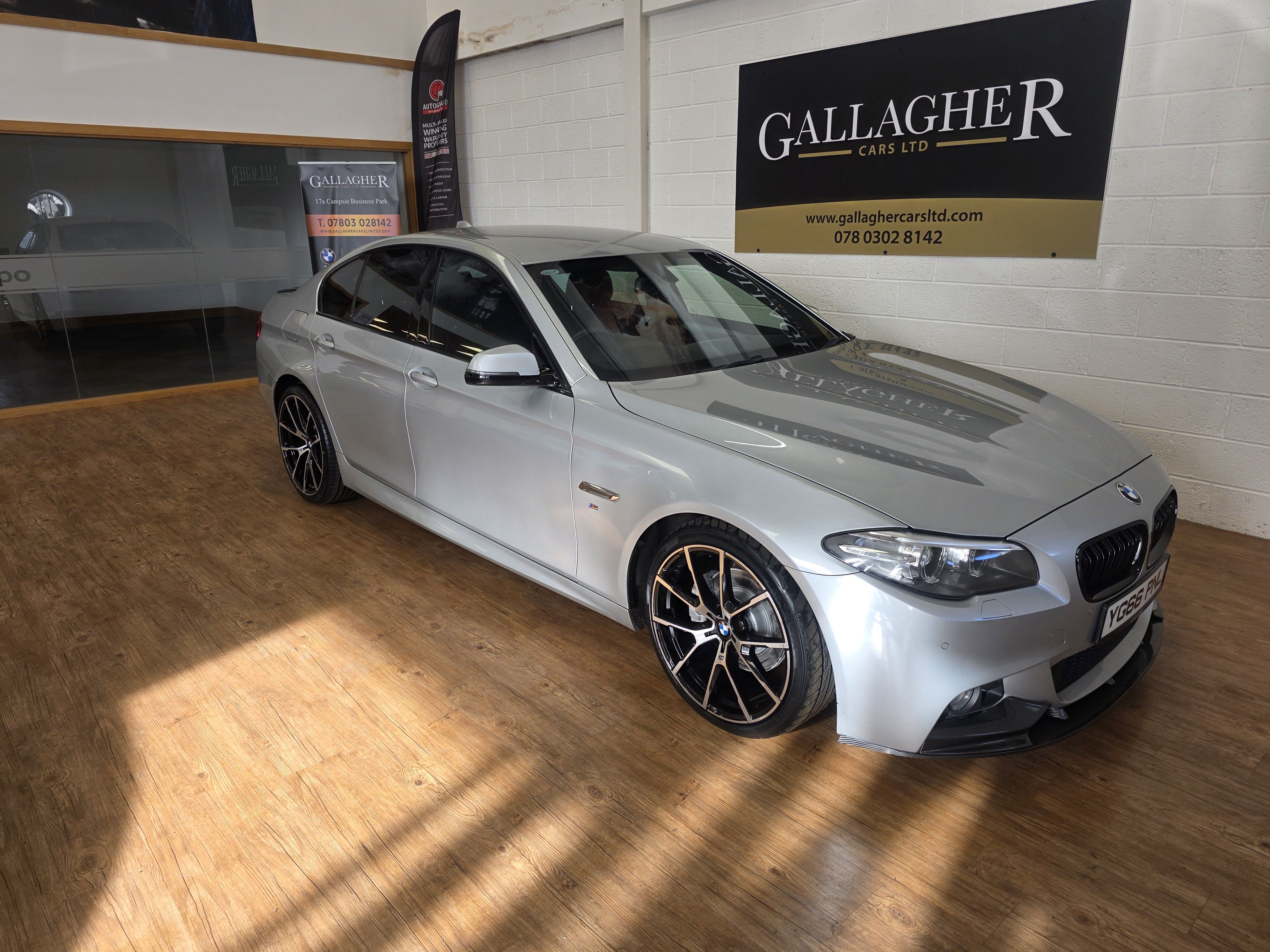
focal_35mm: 23
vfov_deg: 58.9
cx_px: 635
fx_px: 844
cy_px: 476
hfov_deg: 73.9
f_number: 1.7
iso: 32
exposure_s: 1/100
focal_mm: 6.3
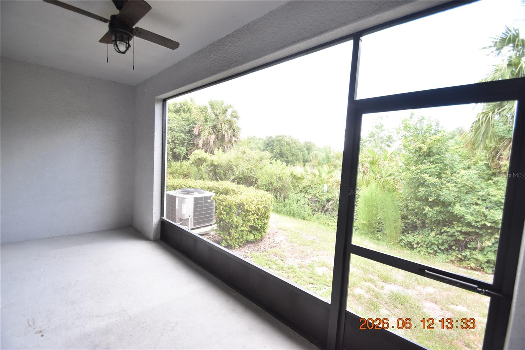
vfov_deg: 77.3
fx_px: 219
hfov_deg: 100.4
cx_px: 262
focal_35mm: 15
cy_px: 175
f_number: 3.5
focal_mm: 10
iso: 800
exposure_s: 1/250
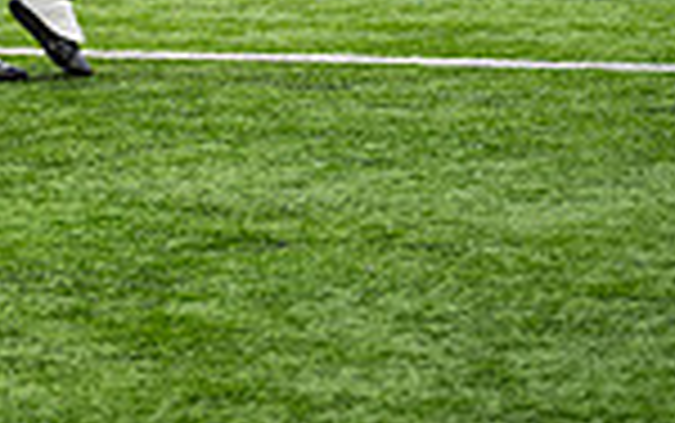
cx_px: -216
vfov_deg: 6.9
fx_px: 3406
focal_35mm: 185
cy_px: -380
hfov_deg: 11.0
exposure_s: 1/500
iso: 160
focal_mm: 47
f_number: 2.8
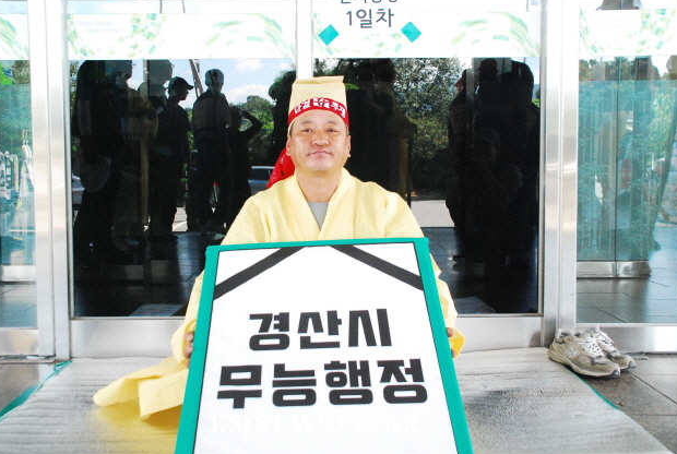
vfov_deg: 30.6
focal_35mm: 44
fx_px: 829
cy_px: 208
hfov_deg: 44.4
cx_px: 314
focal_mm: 26
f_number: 8
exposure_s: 1/200
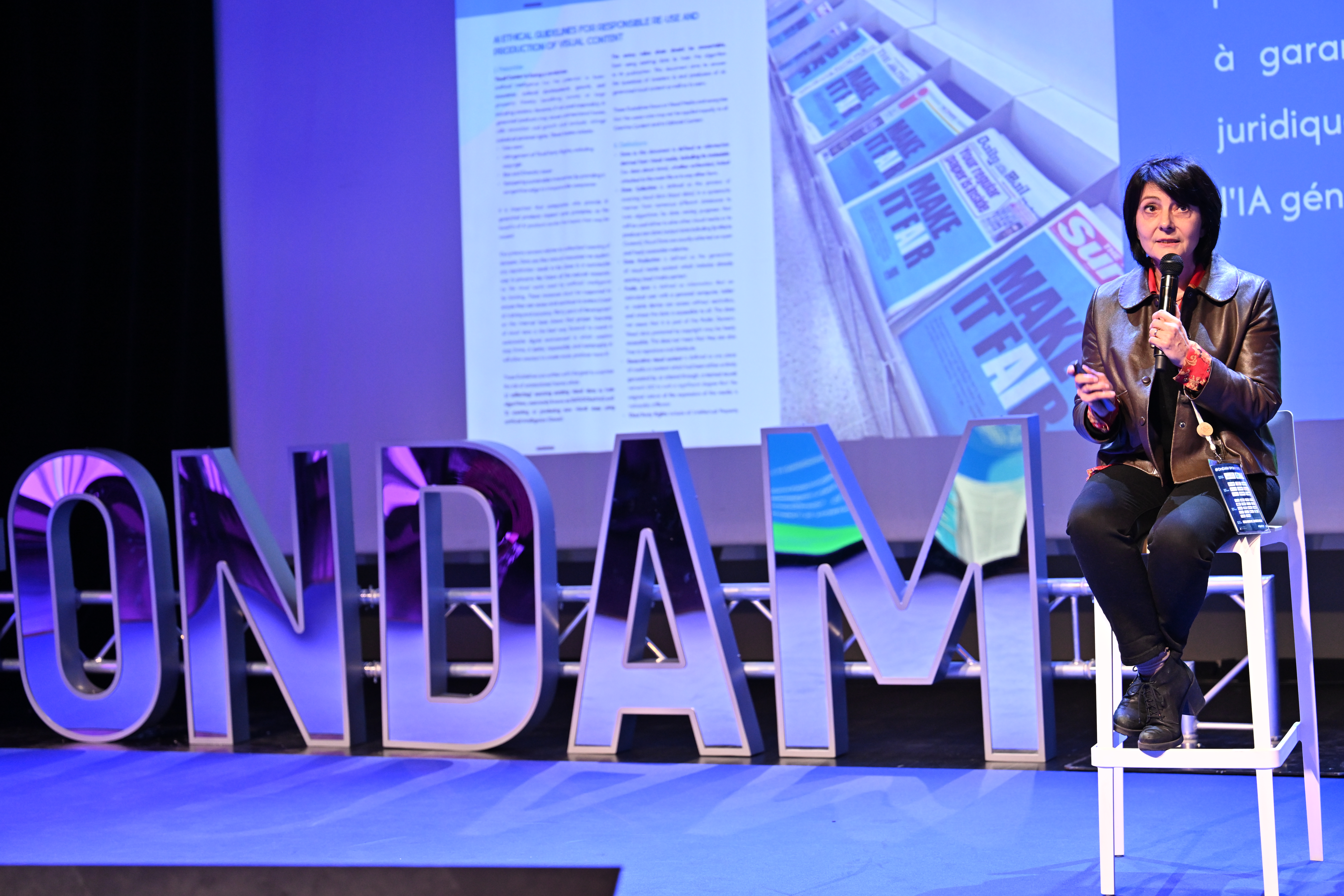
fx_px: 2613
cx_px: 672
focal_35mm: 70
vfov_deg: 19.5
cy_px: 448
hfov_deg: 28.8
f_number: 2.8
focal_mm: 70
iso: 1600
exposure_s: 1/160
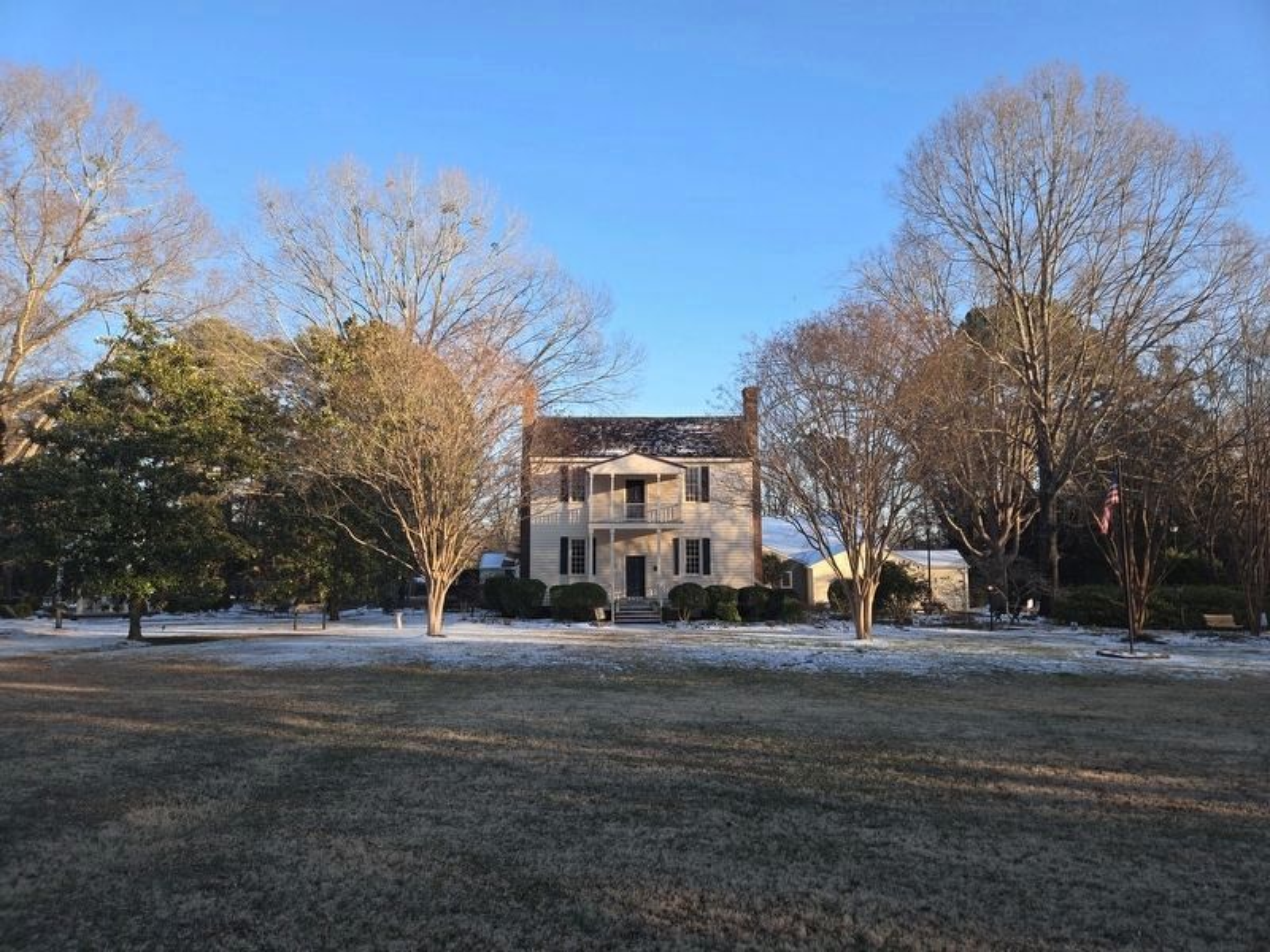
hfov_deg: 73.9
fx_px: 844
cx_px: 635
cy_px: 476
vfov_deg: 58.9
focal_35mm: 23
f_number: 1.8
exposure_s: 1/399
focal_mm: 5.4
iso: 25
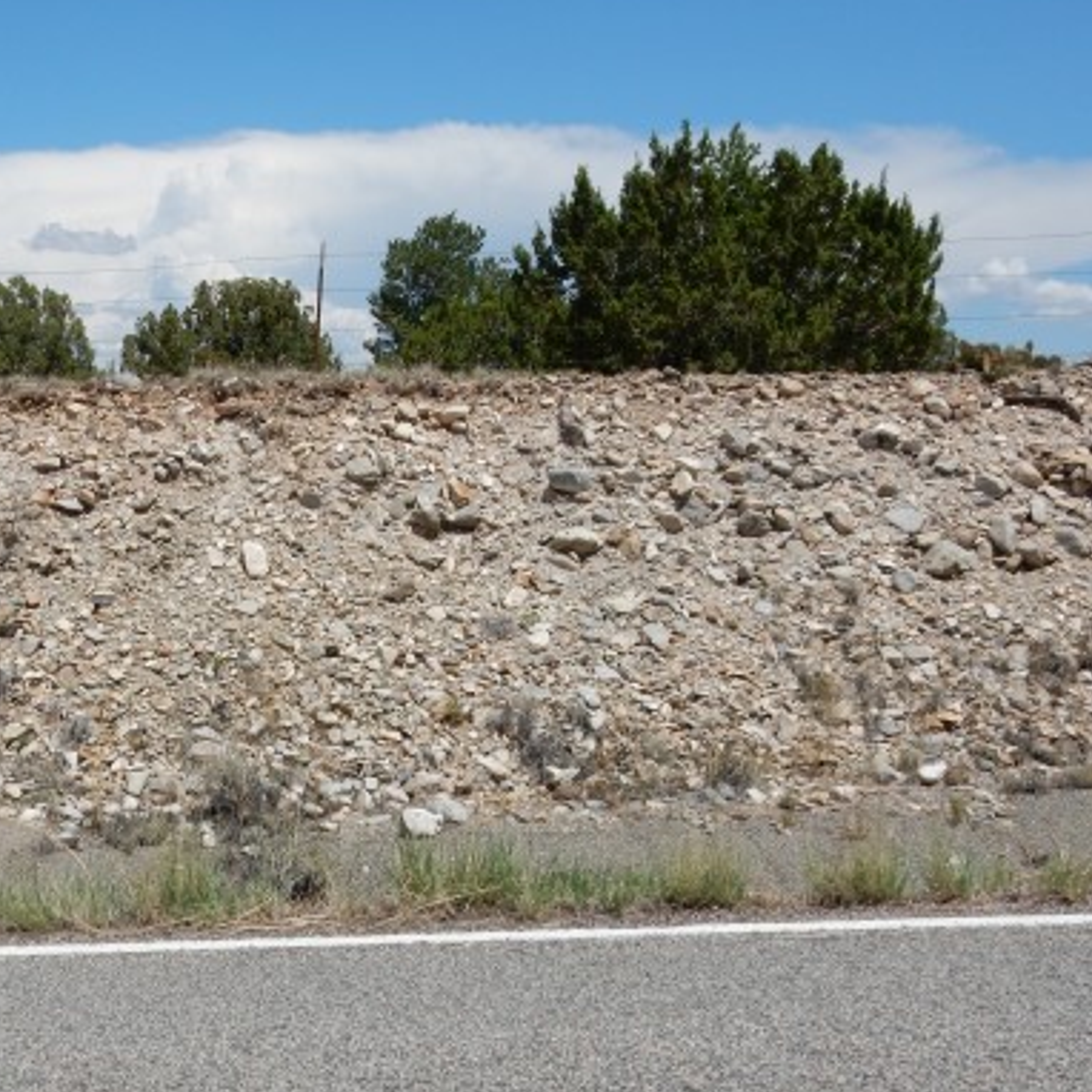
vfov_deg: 34.0
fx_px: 1785
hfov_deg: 33.3
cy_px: 600
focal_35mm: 50
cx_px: 263
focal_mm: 6.4
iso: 125
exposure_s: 1/2000
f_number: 4
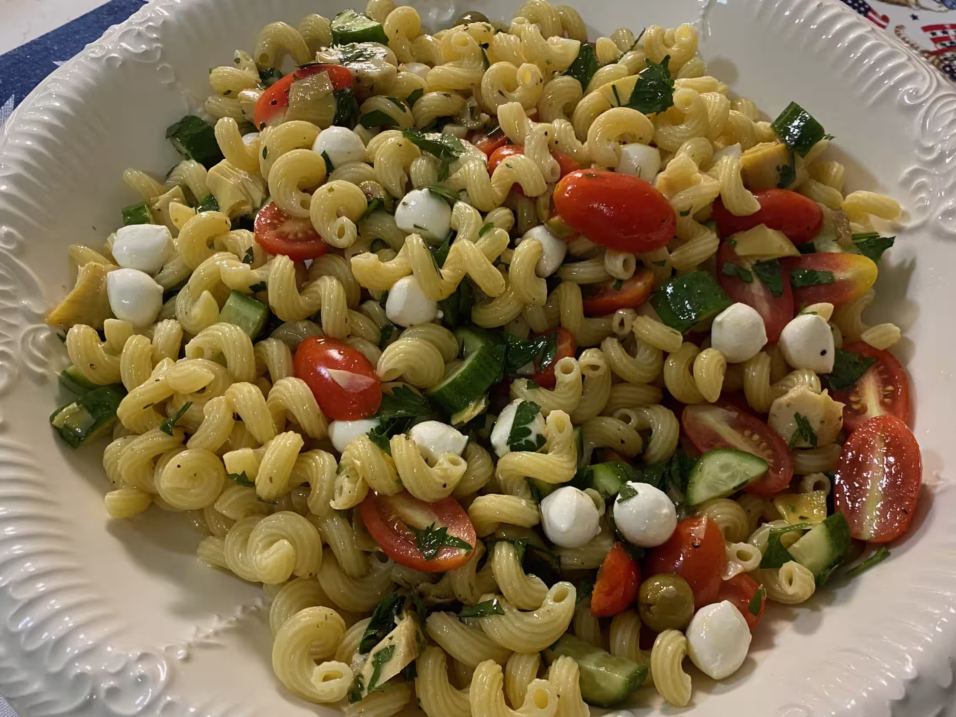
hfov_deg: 59.9
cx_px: 508
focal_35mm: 30
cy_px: 398
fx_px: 828
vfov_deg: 46.7
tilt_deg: -61.2
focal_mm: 4.25
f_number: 1.8
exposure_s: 1/60
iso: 200
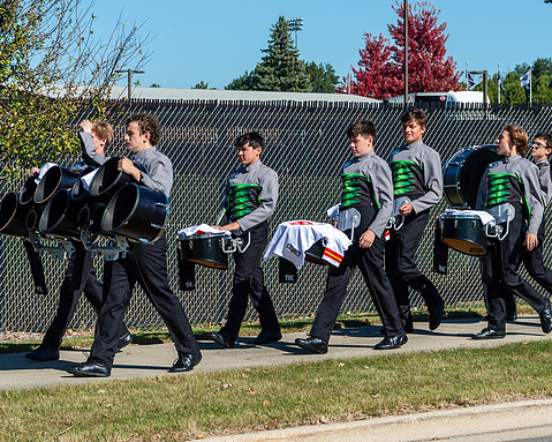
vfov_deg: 12.3
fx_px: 2042
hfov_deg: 15.4
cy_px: 191
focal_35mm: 125
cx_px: 276
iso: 320
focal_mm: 70
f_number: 7.1
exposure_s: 1/1250
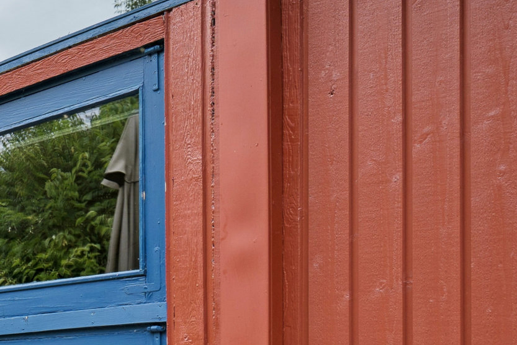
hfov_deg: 20.3
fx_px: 1034
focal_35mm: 72
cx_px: -410
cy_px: 436
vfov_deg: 17.8
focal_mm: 20
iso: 100
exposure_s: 1/125
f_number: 6.3
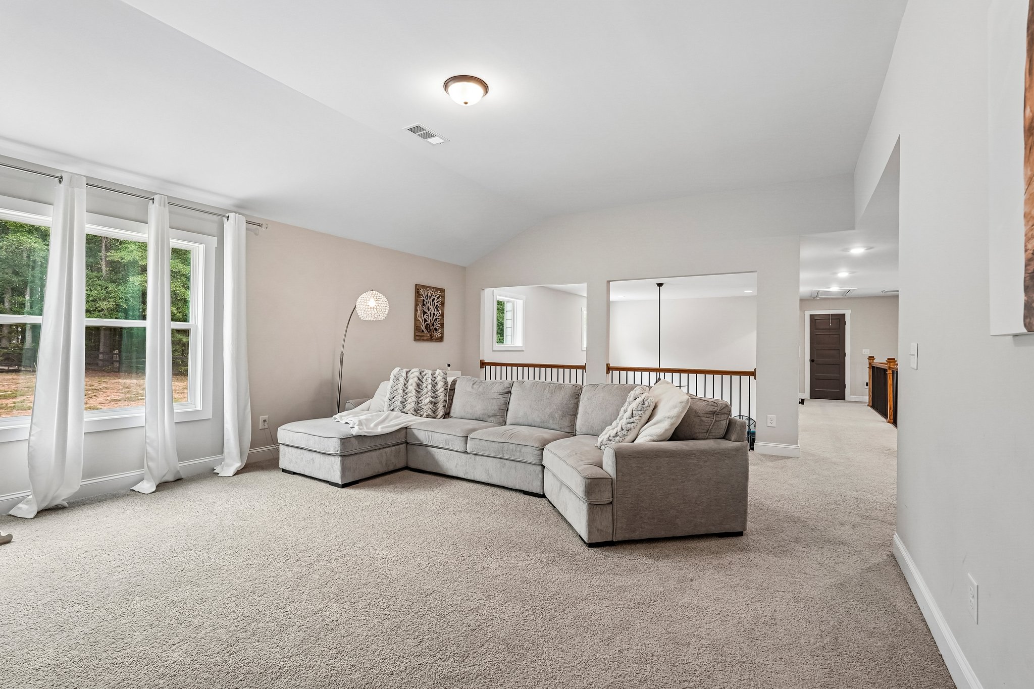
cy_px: 344
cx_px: 517
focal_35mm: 16
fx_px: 459
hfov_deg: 96.7
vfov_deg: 73.7
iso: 800
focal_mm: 16
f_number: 8
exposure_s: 1/20
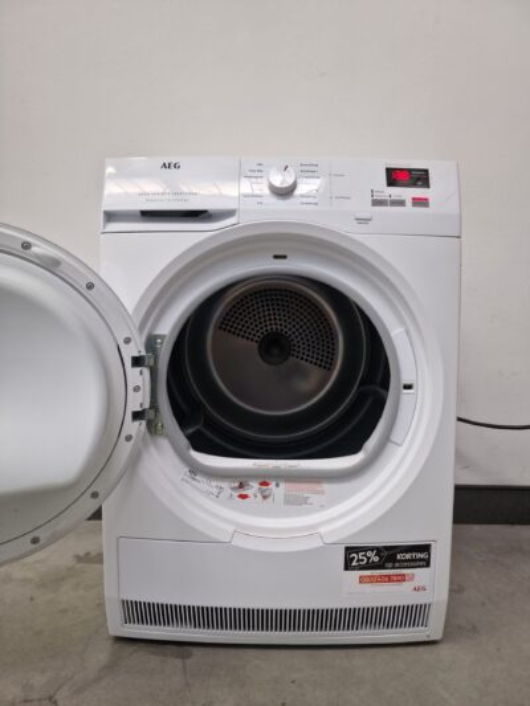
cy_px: 353
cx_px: 265
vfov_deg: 73.9
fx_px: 469
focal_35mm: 23
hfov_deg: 58.9
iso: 200
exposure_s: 1/100
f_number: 1.8
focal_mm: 6.4
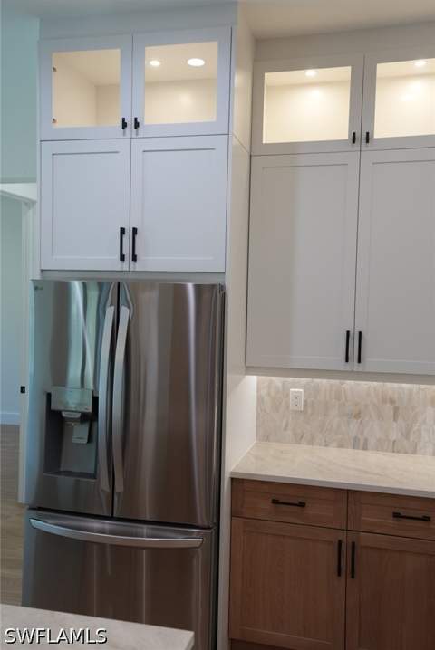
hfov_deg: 37.9
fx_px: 633
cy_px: 325
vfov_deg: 54.4
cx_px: 218
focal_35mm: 35
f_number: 4
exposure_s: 1/160
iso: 800
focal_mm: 35
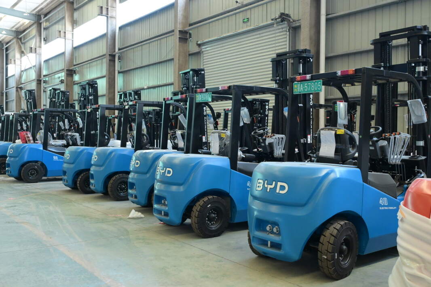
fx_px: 431
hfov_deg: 53.1
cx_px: 216
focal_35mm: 36
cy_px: 144
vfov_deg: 36.9
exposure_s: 1/320
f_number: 4
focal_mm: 24
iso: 3200
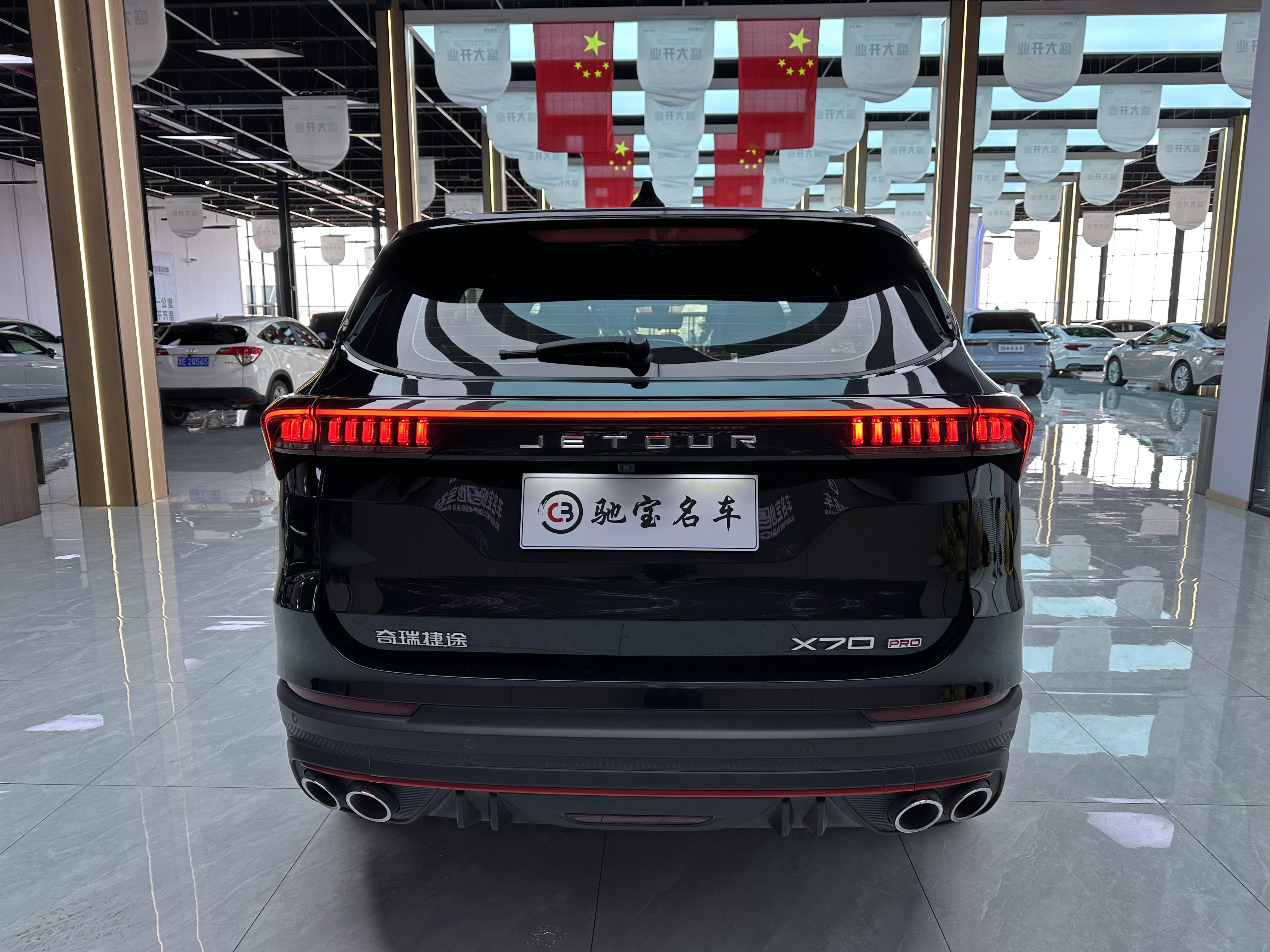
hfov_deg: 71.6
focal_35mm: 24
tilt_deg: -9.9
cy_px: 476
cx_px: 635
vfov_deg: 56.8
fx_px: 881
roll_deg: +0.4
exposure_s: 1/100
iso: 80
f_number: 1.78
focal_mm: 6.86
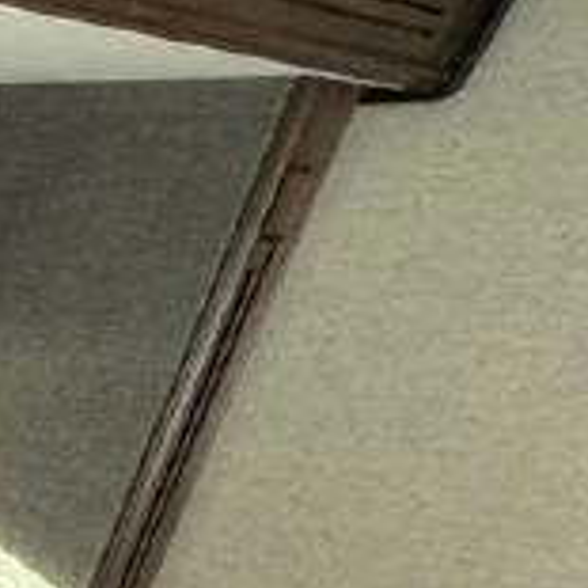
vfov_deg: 25.3
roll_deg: -4.6
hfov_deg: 13.9
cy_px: 618
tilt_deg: -24.2
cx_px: -926
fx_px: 1230
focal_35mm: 64
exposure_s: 1/74
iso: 320
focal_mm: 2.22
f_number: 2.2
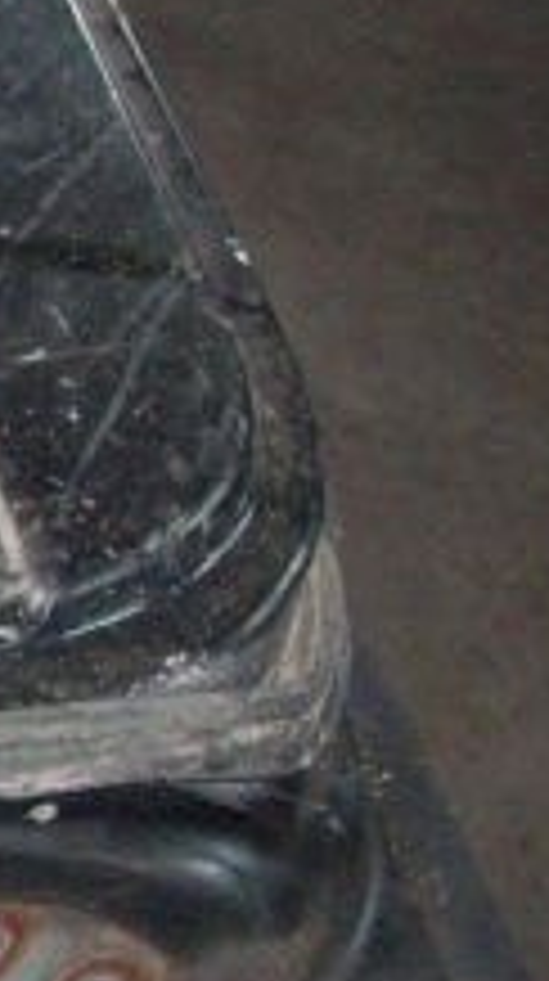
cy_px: 632
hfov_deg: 7.7
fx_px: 3611
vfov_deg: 15.4
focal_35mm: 139
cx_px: -1026
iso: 200
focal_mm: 6.2
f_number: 2.8
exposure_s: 1/60
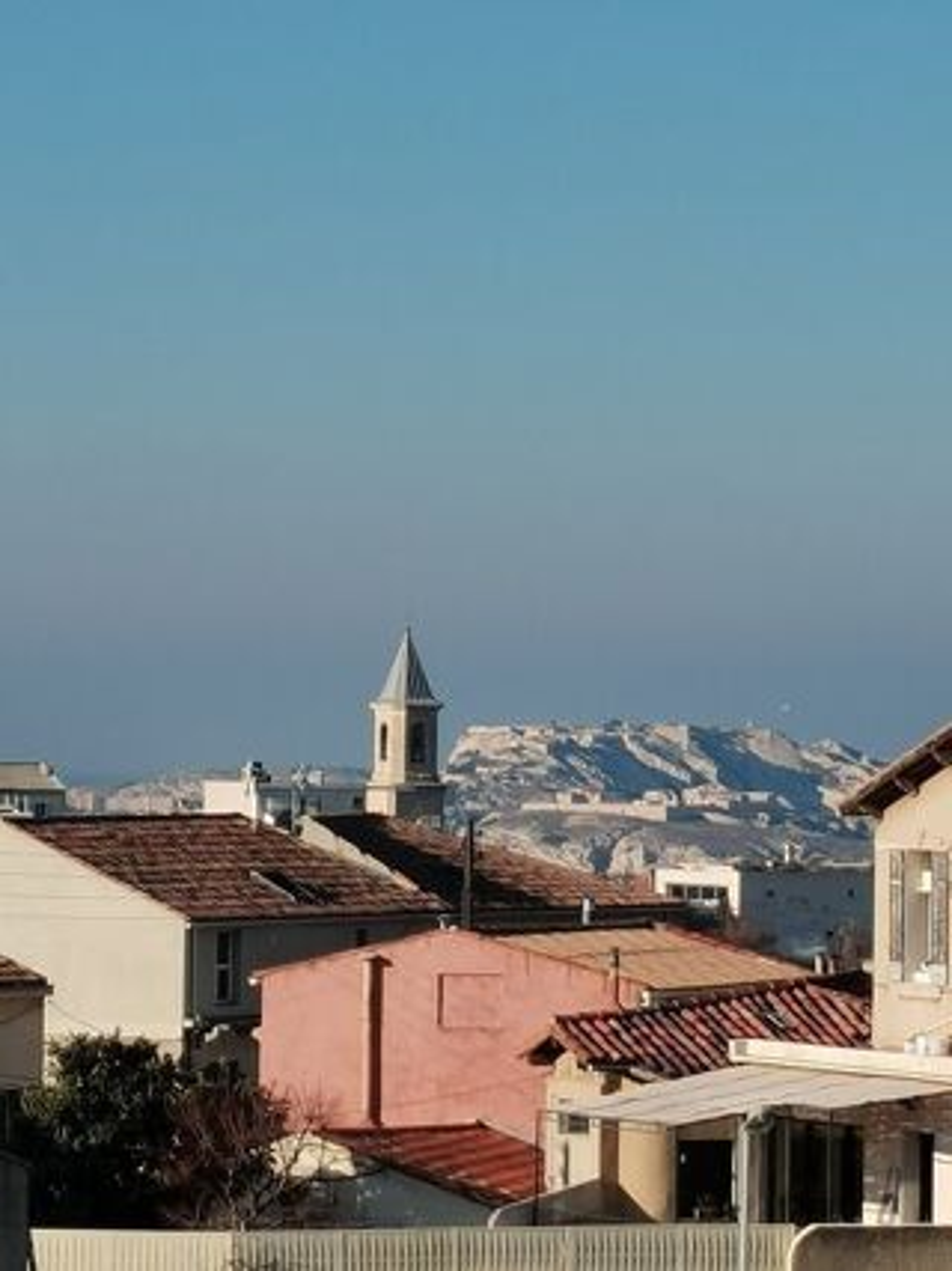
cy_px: 636
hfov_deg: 8.8
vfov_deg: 11.8
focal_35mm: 168
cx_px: 476
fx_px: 6163
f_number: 1.8
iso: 50
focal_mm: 5.58
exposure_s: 1/2747
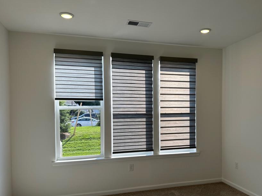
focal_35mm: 30
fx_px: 227
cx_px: 159
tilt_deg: -1.3
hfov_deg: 59.4
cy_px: 117
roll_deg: +0.0
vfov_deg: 46.6
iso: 80
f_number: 1.78
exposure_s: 1/597
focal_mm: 6.86
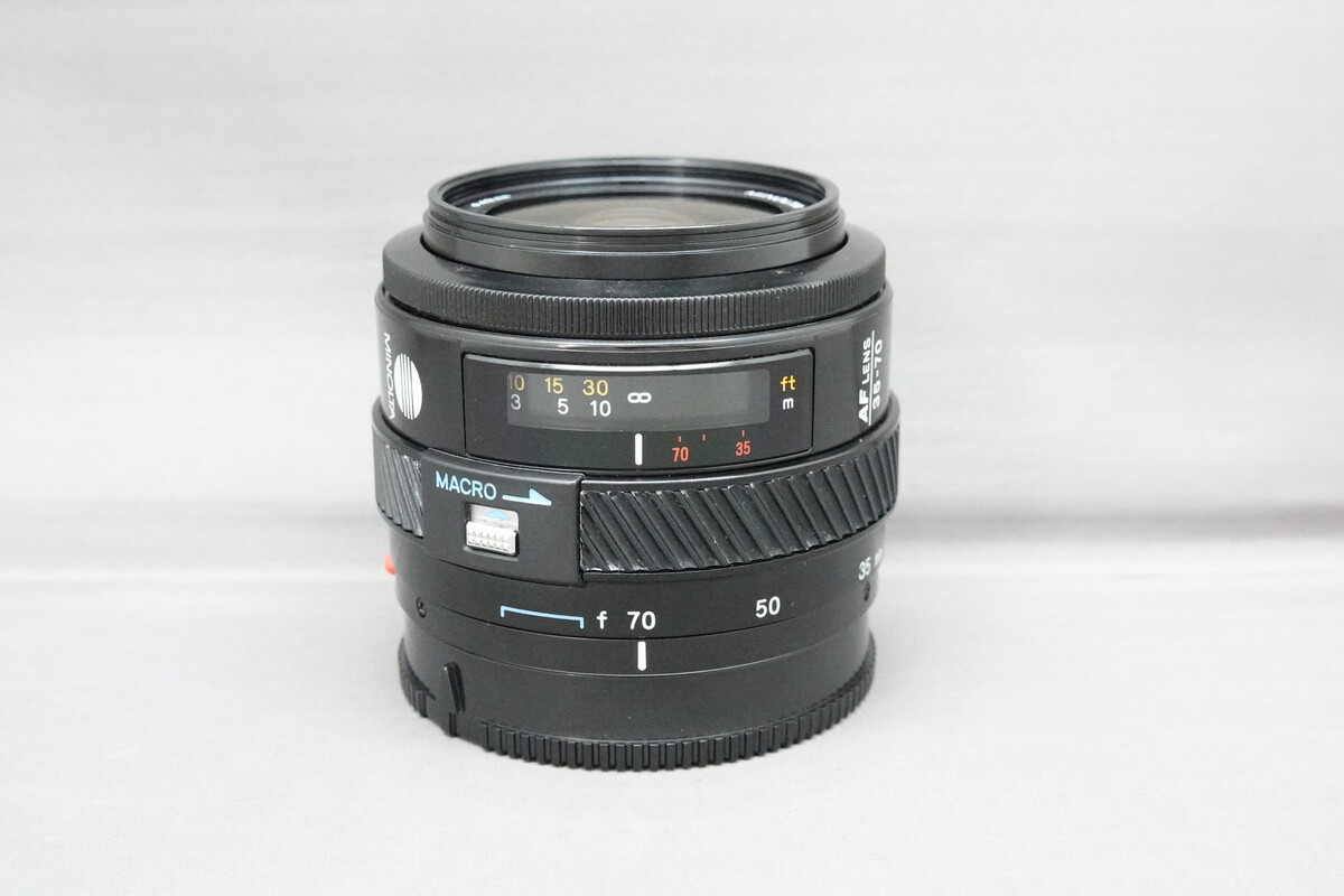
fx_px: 2053
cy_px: 448
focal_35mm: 55
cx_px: 672
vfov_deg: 24.6
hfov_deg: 36.2
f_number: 5.6
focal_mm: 20.26
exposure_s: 1/60
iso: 5000
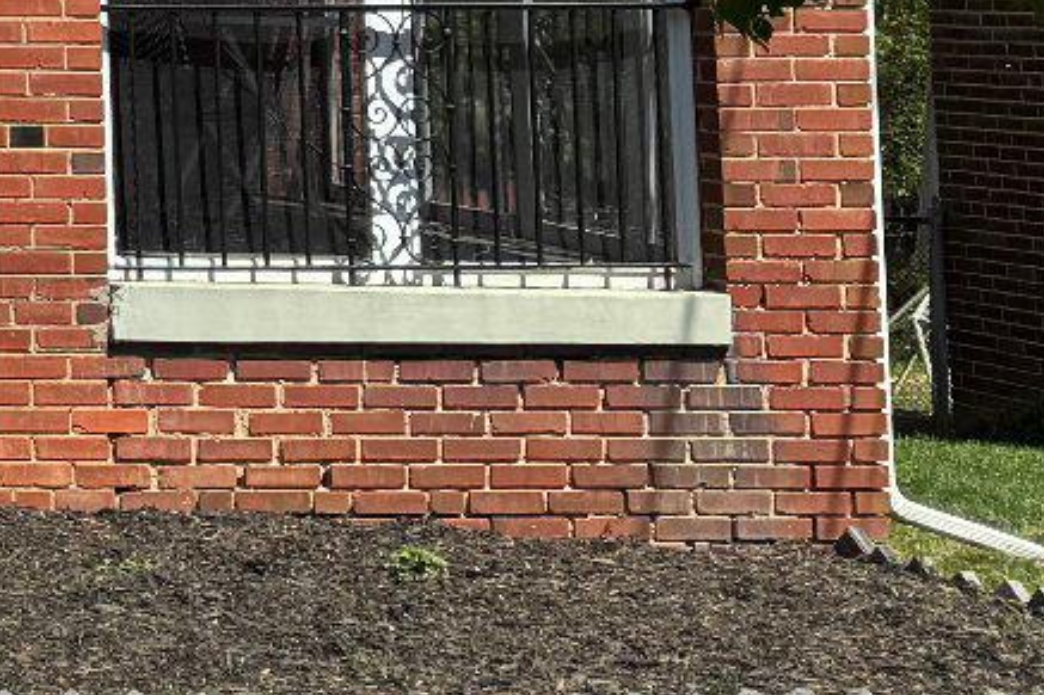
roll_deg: +0.1
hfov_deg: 14.5
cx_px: -1051
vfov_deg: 11.3
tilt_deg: +4.4
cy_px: -313
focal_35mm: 117
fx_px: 3392
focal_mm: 6.76
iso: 80
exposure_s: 1/4950
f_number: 1.78
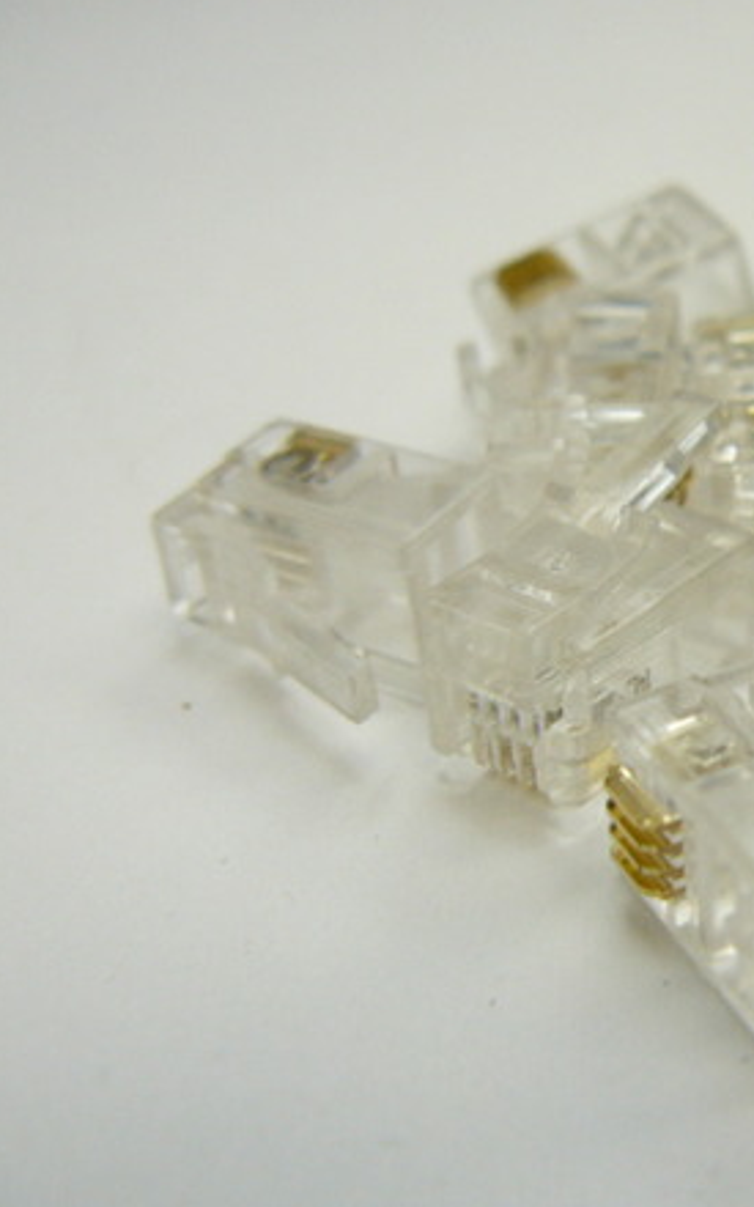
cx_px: 806
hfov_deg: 23.5
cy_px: 595
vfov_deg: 38.9
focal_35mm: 52
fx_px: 1710
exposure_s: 1/60
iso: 100
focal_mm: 6
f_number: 2.8
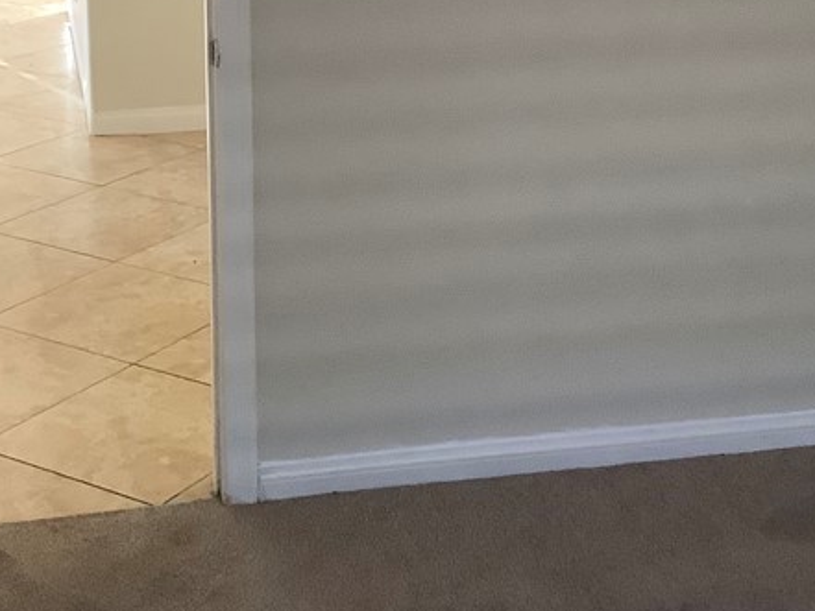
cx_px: 384
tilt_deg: -11.1
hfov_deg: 27.0
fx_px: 1696
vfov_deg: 19.7
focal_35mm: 72
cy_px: -26
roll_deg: +2.1
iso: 250
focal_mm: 3.3
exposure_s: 1/60
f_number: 2.4
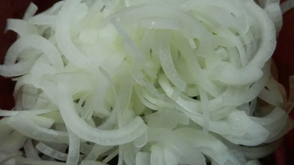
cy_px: 62
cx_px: 143
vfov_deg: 41.2
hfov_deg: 67.9
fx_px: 218
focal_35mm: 28
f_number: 3.5
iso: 400
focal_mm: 4.5
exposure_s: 1/15
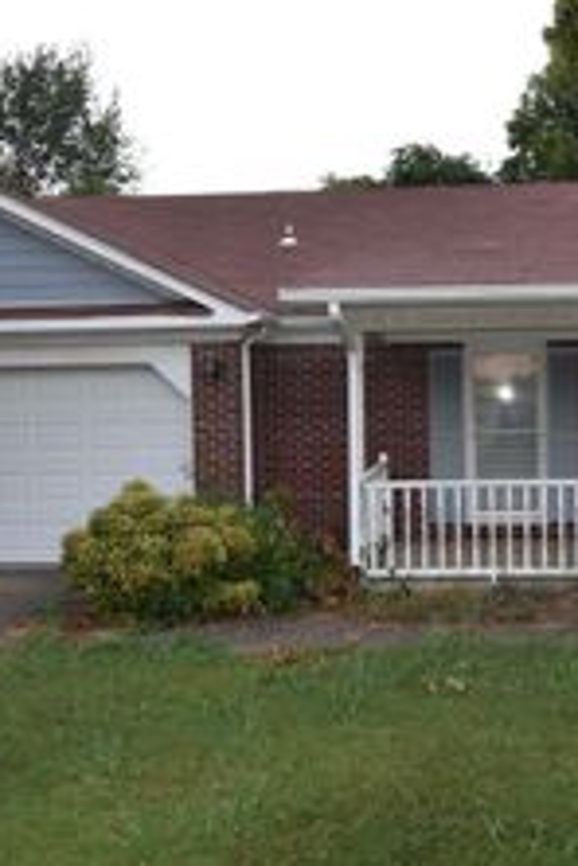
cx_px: 461
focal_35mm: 37
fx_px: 894
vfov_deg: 51.7
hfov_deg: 34.7
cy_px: 408
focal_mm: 11
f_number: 5.6
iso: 180
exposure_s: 1/125
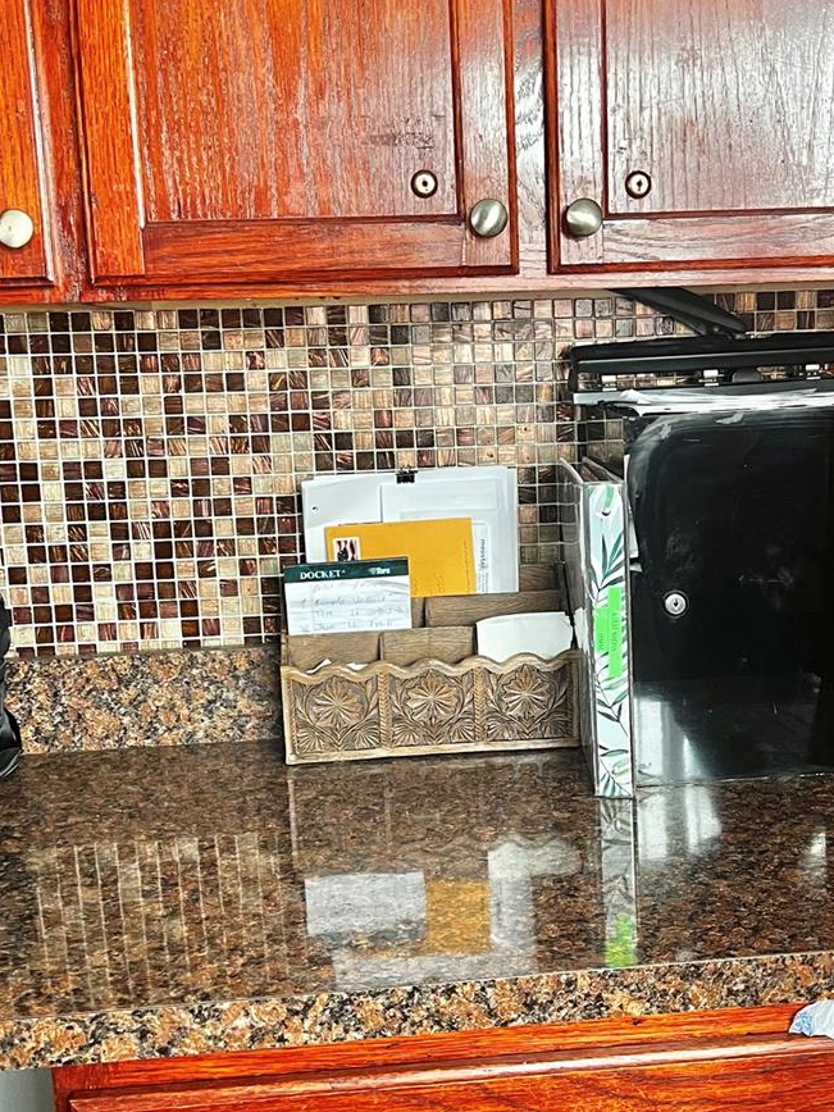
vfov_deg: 41.2
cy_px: 598
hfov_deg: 31.4
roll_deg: +3.4
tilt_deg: -9.1
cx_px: 497
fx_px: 1478
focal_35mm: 46
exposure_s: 1/60
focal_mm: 5.7
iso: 200
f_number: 1.5
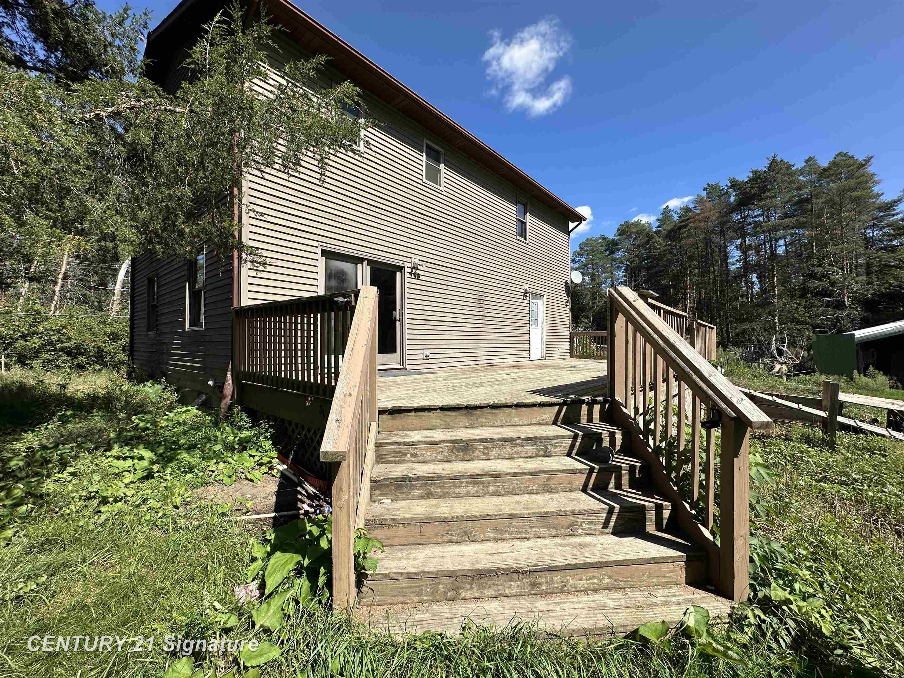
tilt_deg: +1.9
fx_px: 366
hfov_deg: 102.1
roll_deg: +0.6
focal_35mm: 14
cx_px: 452
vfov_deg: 85.7
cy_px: 339
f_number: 2.2
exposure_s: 1/1795
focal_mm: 2.22
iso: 50
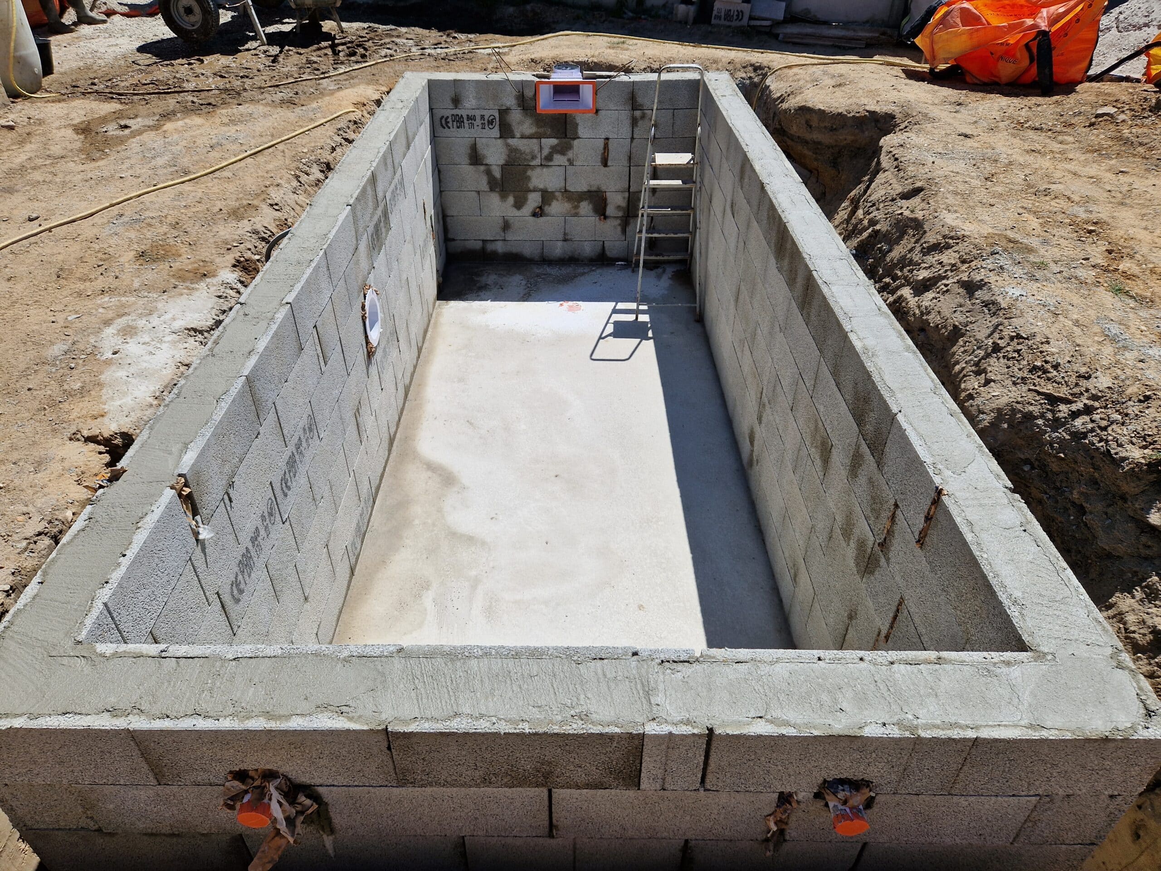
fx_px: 771
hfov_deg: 73.9
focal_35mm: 23
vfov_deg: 58.9
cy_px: 436
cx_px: 580
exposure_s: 1/3088
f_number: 1.8
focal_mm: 5.4
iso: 50
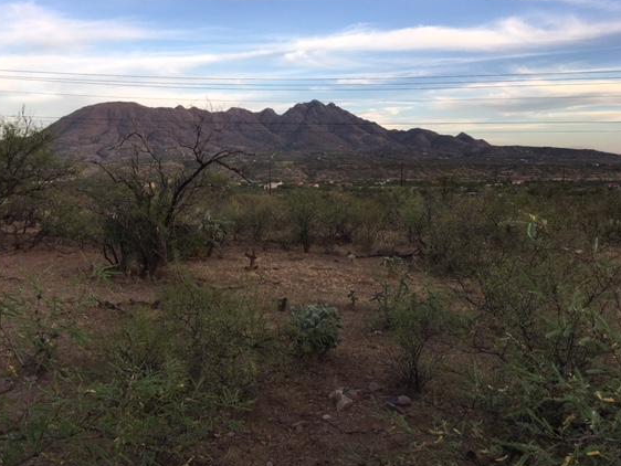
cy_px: 257
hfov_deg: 55.2
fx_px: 592
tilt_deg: -7.2
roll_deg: +1.2
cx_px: 273
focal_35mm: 33
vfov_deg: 42.9
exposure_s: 1/249
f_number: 2.2
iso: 25
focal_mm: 4.15
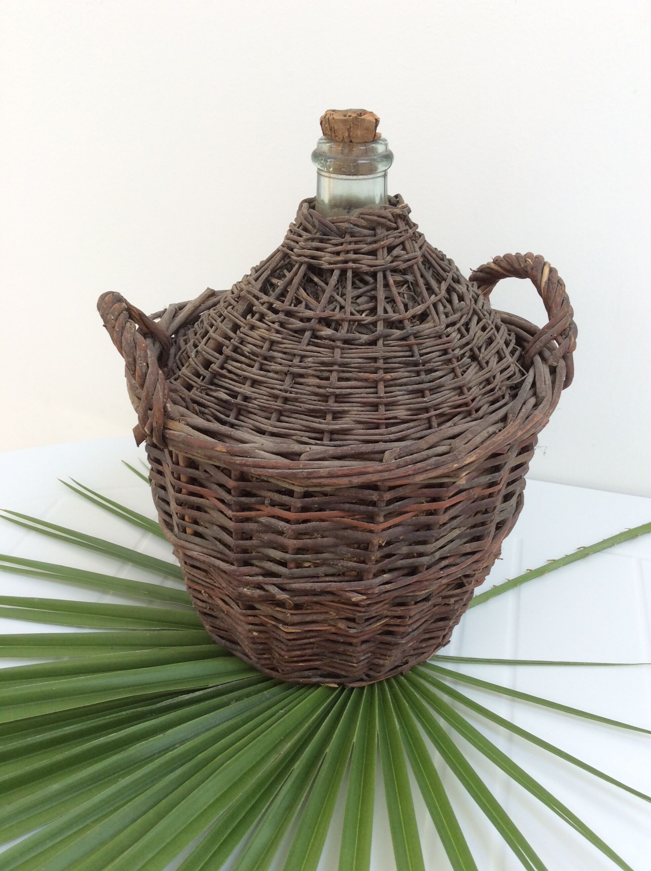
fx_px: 805
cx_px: 326
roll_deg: -0.5
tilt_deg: -32.3
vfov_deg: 56.9
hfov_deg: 44.1
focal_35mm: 32
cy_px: 436
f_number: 2.4
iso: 40
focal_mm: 3.3
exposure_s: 1/50
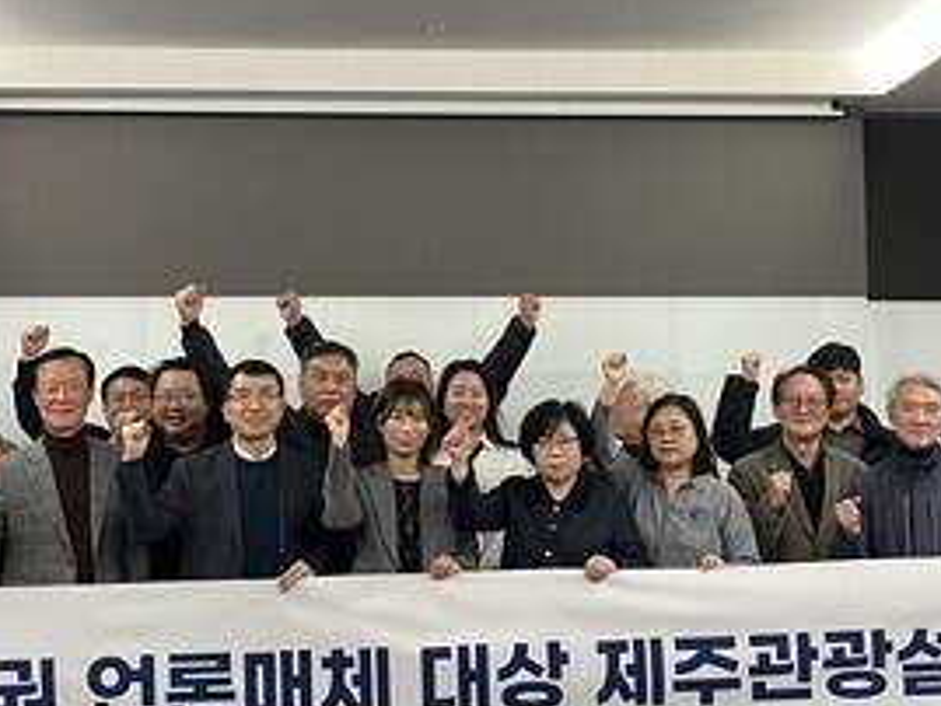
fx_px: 1577
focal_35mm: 58
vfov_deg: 25.1
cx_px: 458
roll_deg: +0.5
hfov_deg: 33.2
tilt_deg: +5.9
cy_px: 241
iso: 100
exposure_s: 1/60
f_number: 1.6
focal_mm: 5.1
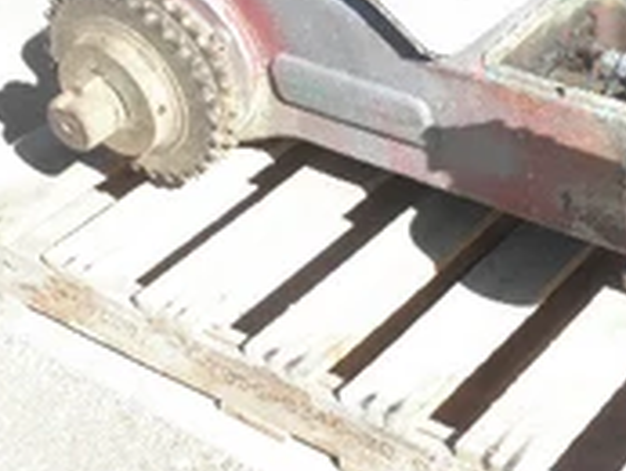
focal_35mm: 81
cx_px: 615
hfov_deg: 23.2
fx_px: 1466
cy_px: 196
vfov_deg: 18.2
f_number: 9.1
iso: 64
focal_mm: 6.1
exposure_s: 1/50
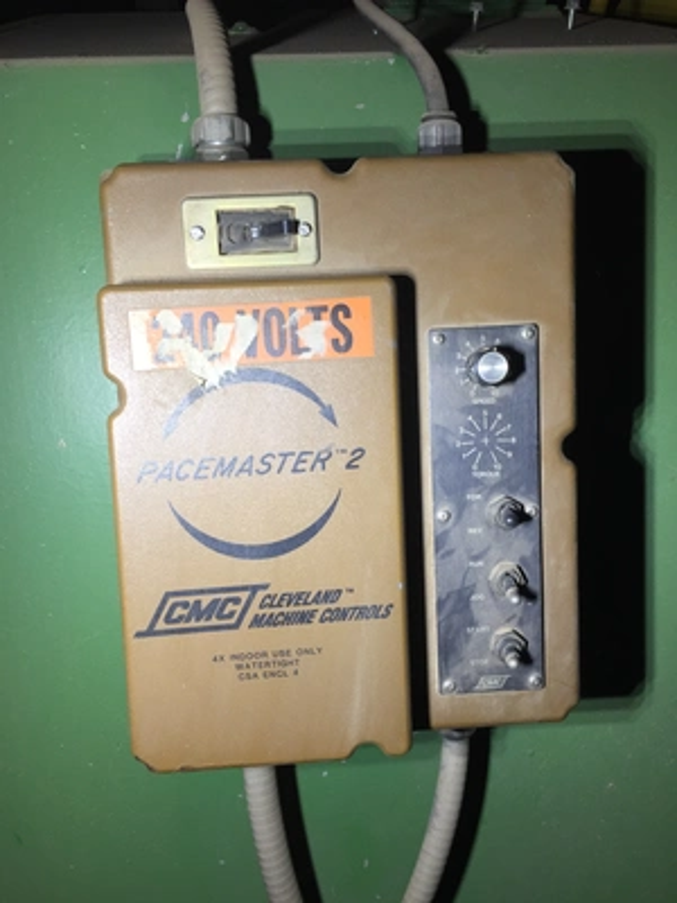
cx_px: 338
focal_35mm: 29
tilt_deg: -31.3
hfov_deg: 48.2
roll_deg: +1.0
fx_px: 756
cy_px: 452
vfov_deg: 61.7
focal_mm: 4.15
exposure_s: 1/60
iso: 40
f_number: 2.2
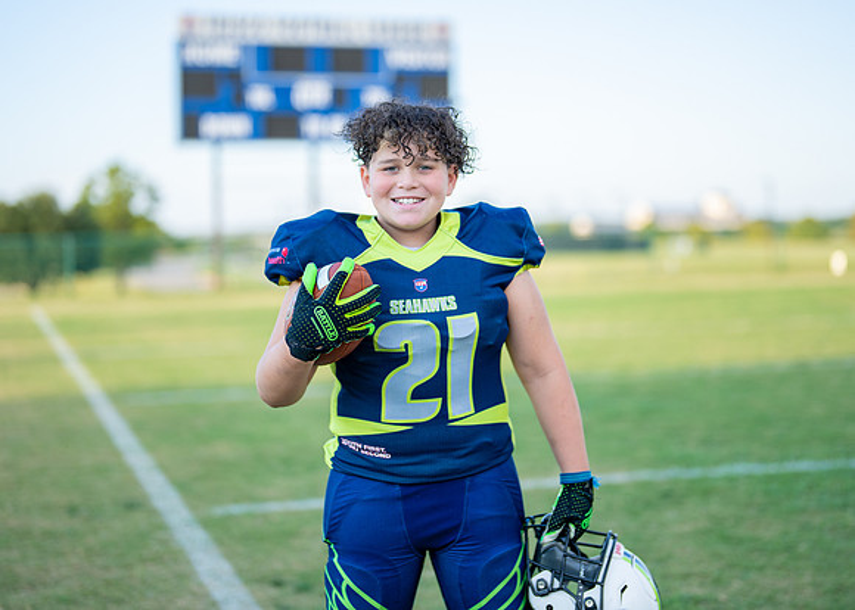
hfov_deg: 30.6
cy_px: 258
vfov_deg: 22.1
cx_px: 431
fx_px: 1564
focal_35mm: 64
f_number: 1.2
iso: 100
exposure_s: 1/2000
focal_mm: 50
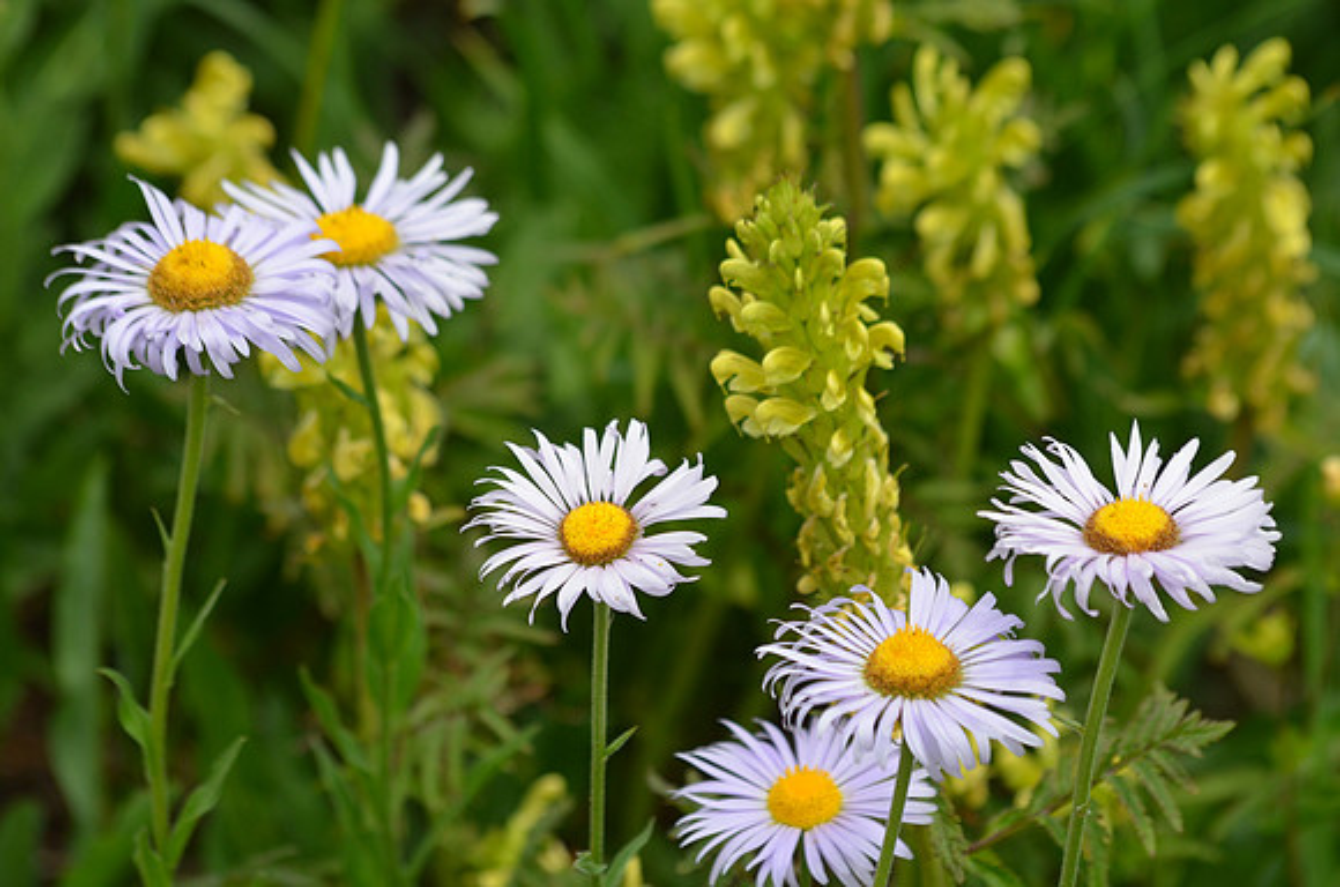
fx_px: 7521
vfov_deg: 6.8
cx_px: 670
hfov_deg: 10.2
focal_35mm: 202
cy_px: 444
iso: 400
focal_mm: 135
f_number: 6.3
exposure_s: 1/1600
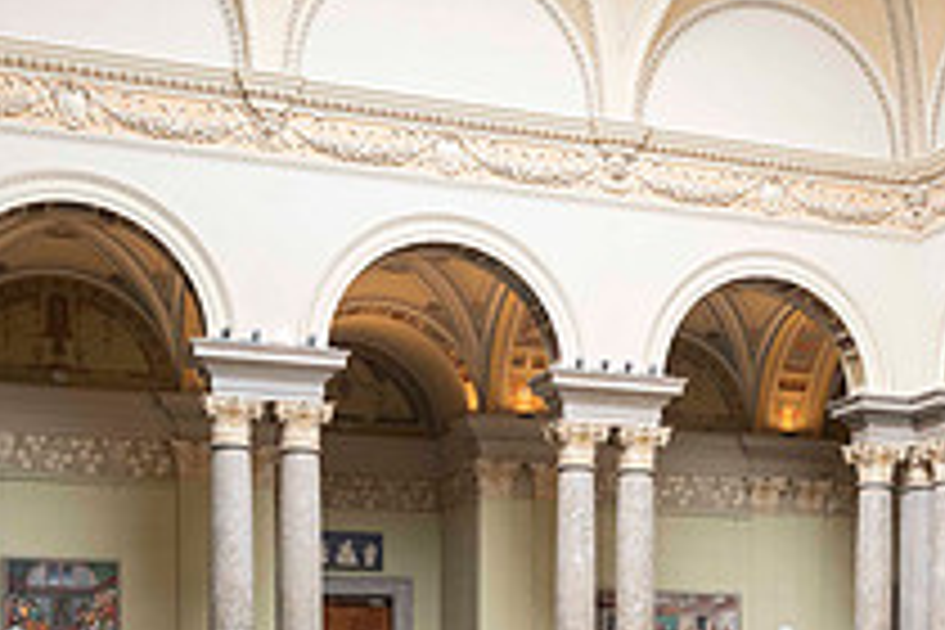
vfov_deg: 18.5
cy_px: 794
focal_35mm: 69
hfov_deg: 28.8
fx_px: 1811
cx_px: 716
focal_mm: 24
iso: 400
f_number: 4
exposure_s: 1/50
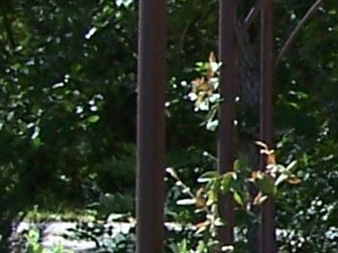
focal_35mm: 203
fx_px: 1981
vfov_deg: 7.2
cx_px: 730
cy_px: 365
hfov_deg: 9.0
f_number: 2.8
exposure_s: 1/350
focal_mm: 6.3
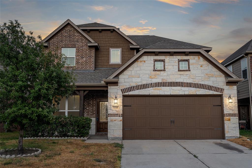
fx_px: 252
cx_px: 126
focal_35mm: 36
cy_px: 84
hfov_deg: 53.1
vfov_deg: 36.8
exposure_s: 1/3
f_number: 9
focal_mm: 24
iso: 320
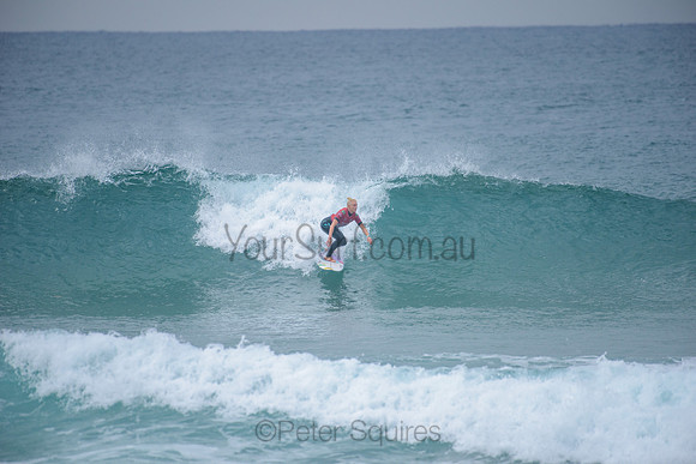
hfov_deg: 4.1
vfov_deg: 2.8
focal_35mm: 500
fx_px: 9668
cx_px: 348
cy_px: 232
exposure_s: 1/2000
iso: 360
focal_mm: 500
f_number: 5.6
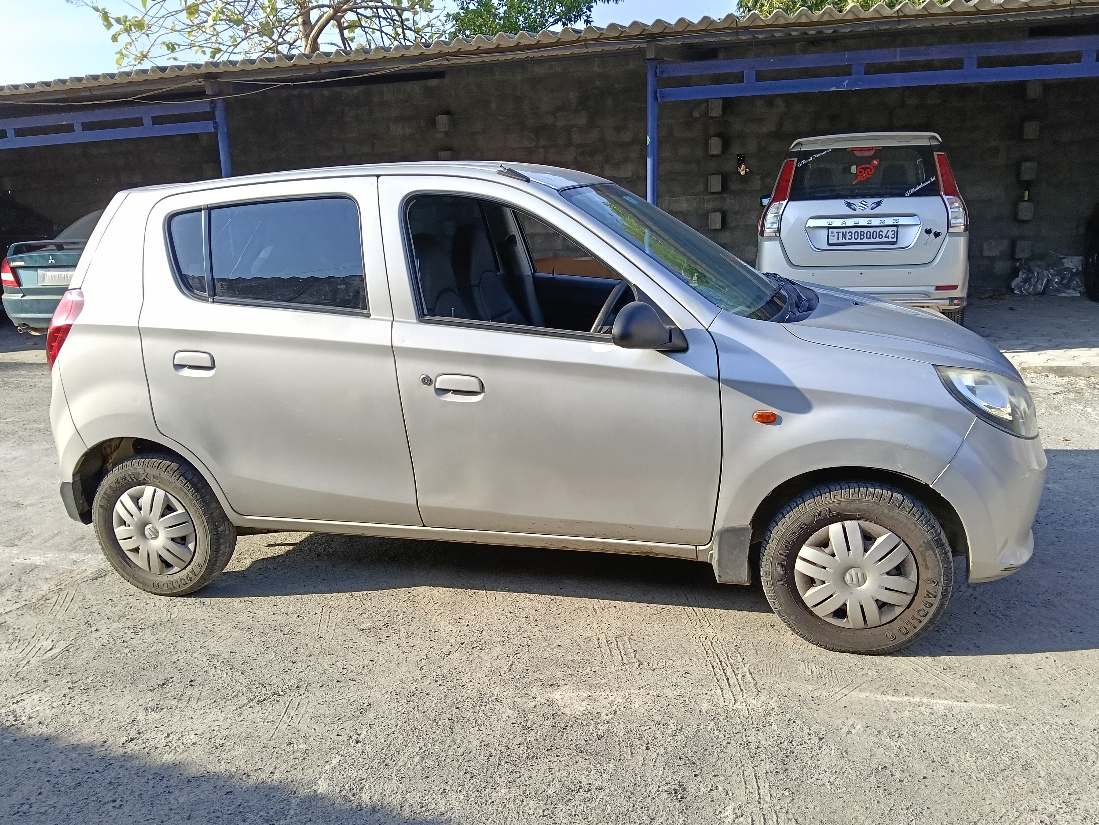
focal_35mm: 27
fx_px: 857
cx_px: 550
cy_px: 412
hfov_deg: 65.3
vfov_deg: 51.4
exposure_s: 1/270
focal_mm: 3.98
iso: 50
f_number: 1.8
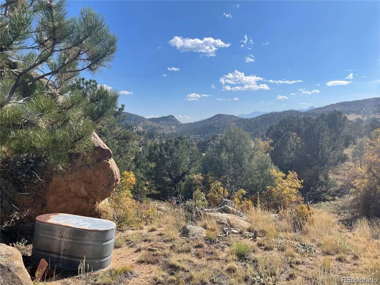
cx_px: 190
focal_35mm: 26
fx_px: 285
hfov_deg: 67.3
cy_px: 142
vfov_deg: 53.1
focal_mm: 4.2
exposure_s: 1/5051
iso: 32
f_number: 1.6
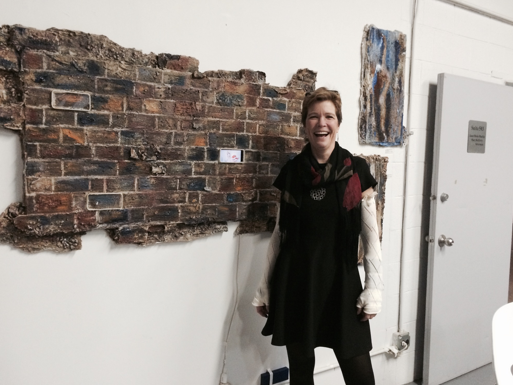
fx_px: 459
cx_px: 259
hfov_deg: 58.4
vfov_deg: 45.4
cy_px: 198
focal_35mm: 31
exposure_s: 1/30
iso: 320
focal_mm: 4.12
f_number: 2.2
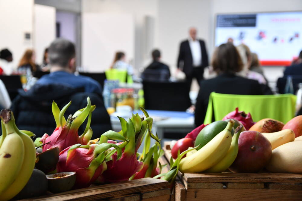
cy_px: 100
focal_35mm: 75
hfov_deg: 27.0
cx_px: 151
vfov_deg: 18.2
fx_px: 629
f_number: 5
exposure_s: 1/125
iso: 2200
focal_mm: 50
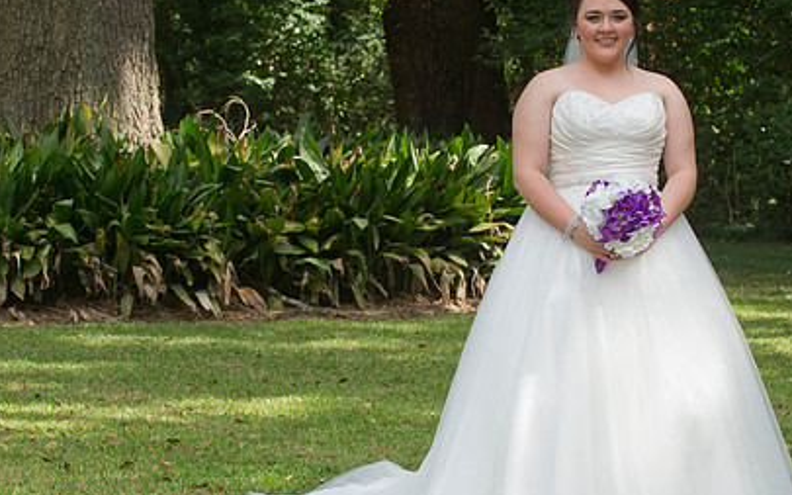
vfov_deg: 9.2
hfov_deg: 14.6
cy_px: 260
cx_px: 434
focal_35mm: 143
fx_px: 3086
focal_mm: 98
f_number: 6.3
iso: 320
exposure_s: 1/125
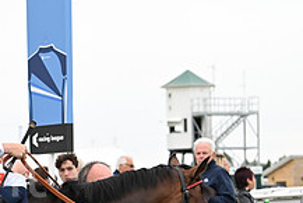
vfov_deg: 7.3
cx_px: -40
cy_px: 265
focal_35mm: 187
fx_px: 1575
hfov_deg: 10.8
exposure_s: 1/640
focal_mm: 70
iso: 800
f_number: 4.5
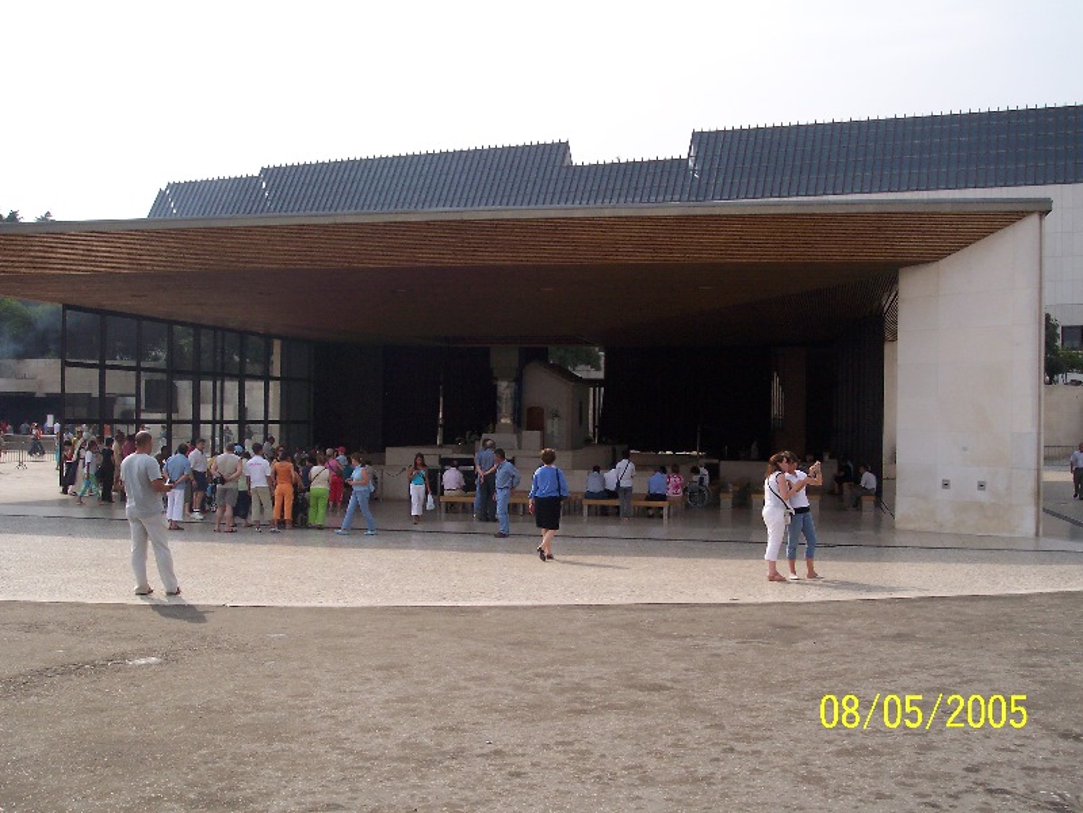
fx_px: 1189
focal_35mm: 38
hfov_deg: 49.0
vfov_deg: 37.7
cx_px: 542
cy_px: 406
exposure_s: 1/500
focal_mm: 8
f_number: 4.8
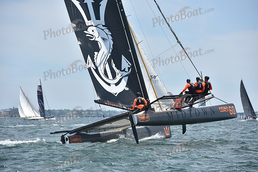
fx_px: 1326
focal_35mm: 185
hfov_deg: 11.1
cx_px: 129
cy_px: 86
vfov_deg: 7.4
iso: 250
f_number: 7.1
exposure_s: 1/1250
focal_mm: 185
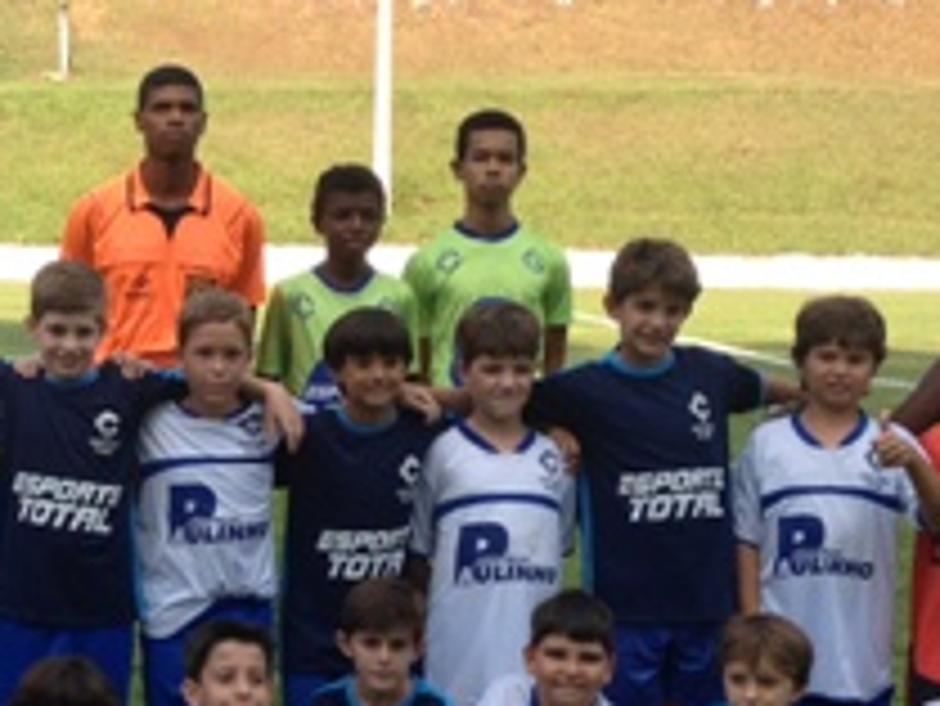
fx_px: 2907
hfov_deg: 18.0
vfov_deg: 13.8
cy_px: 531
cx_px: 76
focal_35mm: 107
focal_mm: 4.28
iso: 50
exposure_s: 1/557
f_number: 2.4
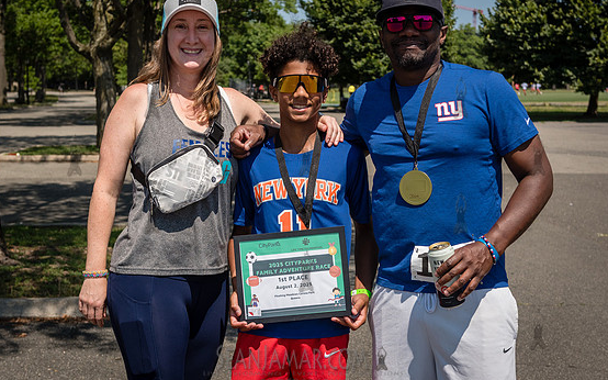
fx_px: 1011
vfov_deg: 21.2
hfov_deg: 33.5
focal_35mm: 61
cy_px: 142
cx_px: 302
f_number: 4.5
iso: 400
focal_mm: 45
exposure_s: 1/2500
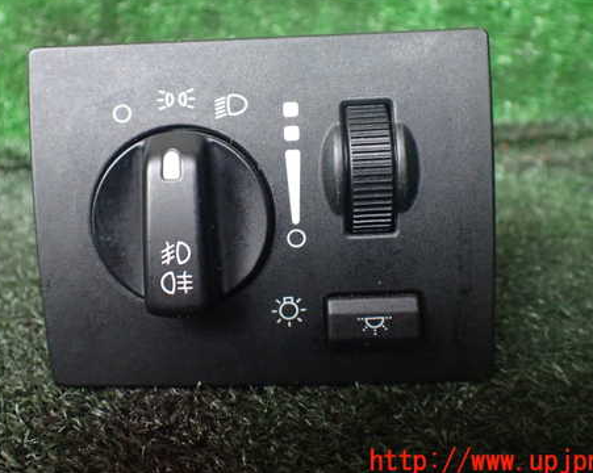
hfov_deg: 46.8
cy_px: 183
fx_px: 684
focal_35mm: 39
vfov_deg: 38.0
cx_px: 272
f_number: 2.3
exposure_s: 1/30
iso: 1000
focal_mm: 5.4
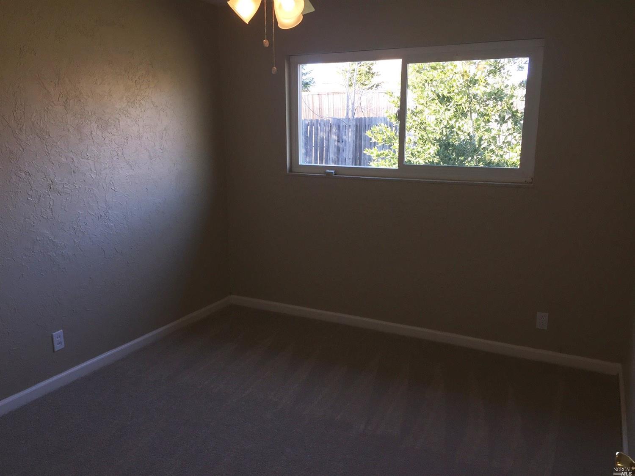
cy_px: 238
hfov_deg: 61.7
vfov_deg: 48.2
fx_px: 532
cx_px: 318
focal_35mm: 29
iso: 32
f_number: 2.2
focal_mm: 4.15
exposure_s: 1/74
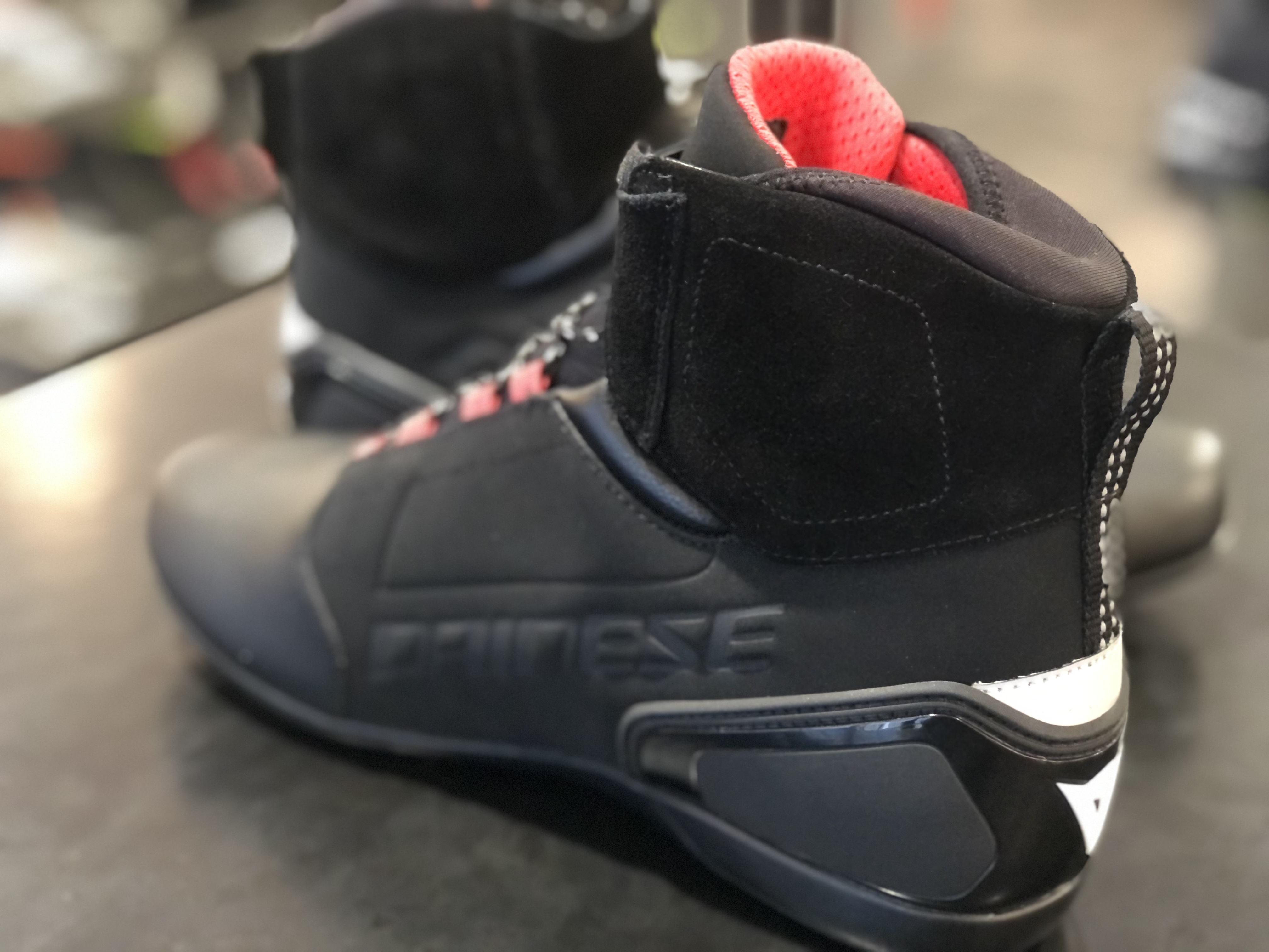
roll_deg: -1.0
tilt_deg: -25.7
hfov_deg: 33.8
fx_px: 2090
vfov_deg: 25.7
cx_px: 634
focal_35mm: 57
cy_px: 476
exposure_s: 1/30
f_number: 2.8
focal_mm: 6.6
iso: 1000
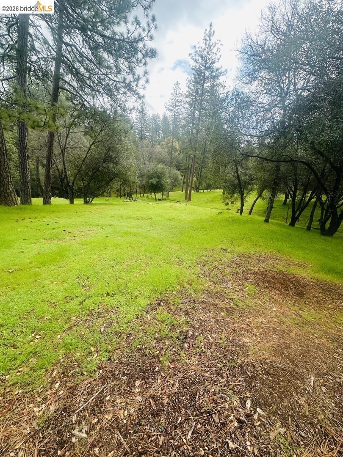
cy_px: 228
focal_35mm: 14
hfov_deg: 85.7
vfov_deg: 102.1
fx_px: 185
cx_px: 172
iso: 40
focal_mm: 2.22
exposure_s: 1/496
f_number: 2.2
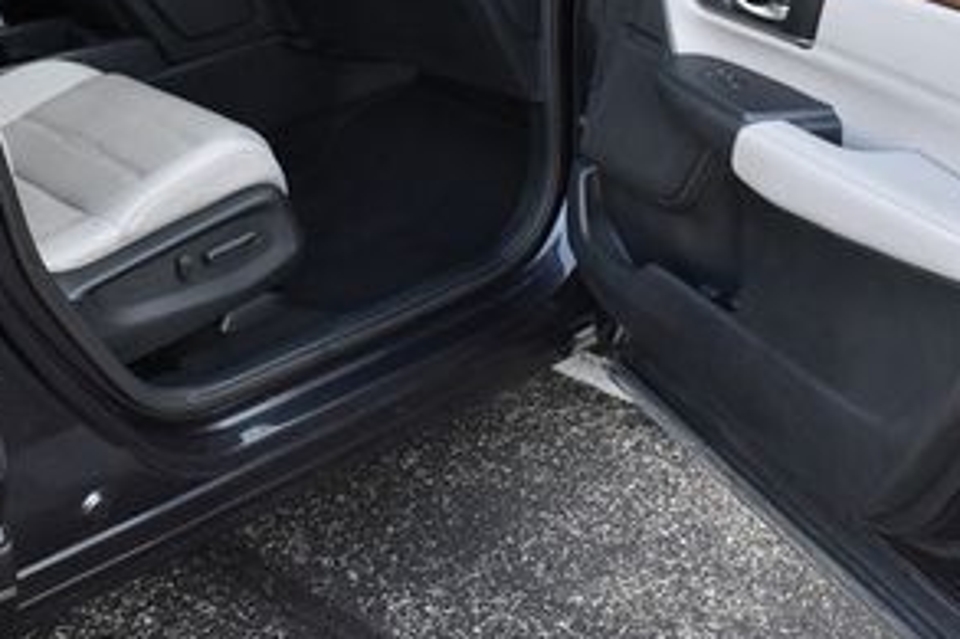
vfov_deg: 22.3
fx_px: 1572
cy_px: 41
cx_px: 554
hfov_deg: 33.9
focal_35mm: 59
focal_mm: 18
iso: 800
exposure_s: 1/250
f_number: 3.5
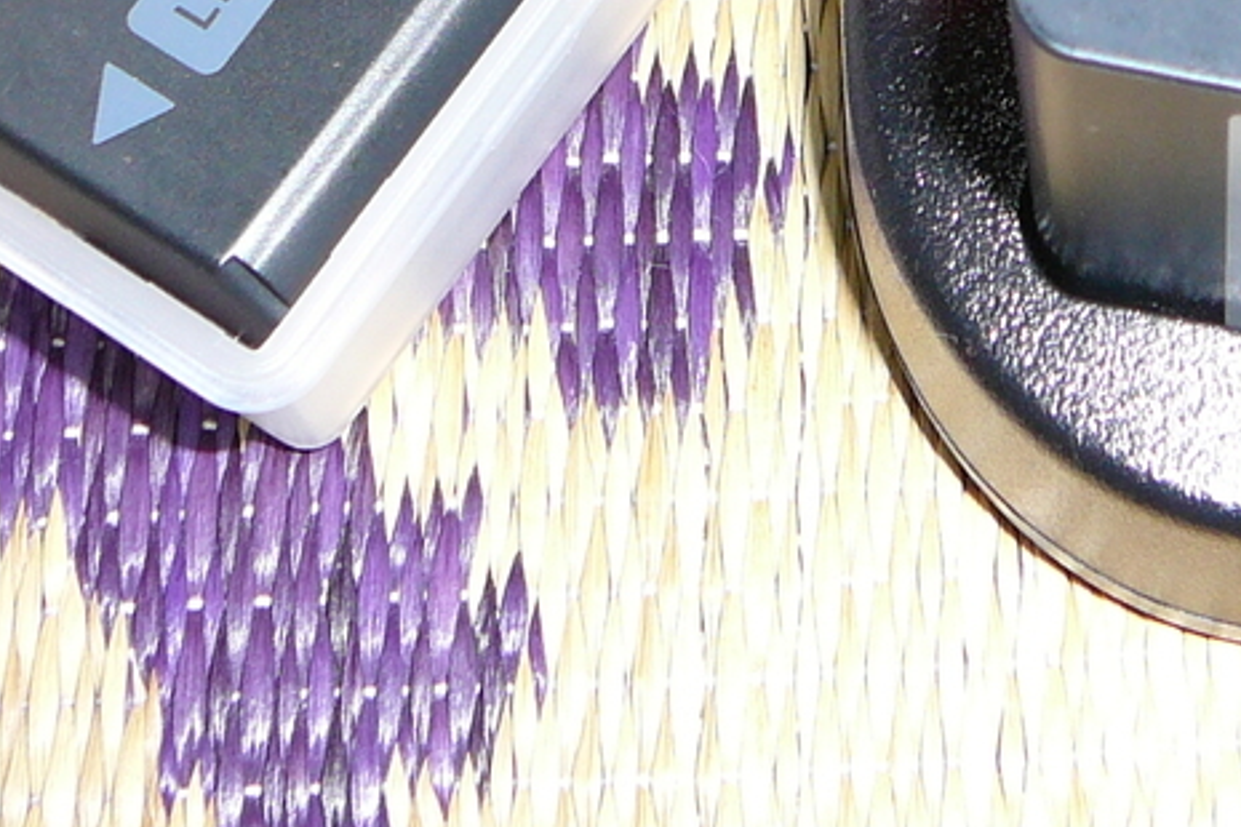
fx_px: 3240
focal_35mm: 94
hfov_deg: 21.5
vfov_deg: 14.3
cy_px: -53
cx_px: 929
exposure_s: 1/30
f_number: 2.8
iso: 100
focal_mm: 5.2
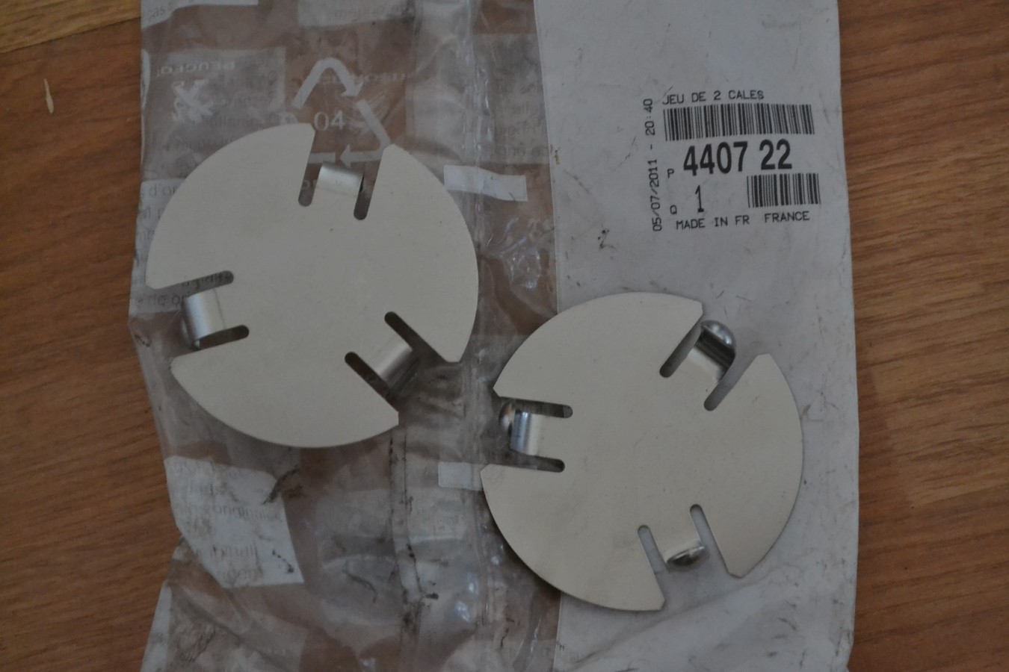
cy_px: 336
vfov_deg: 16.6
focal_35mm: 82
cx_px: 504
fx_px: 2312
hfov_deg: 24.6
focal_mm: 55
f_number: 5.6
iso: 3200
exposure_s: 1/15
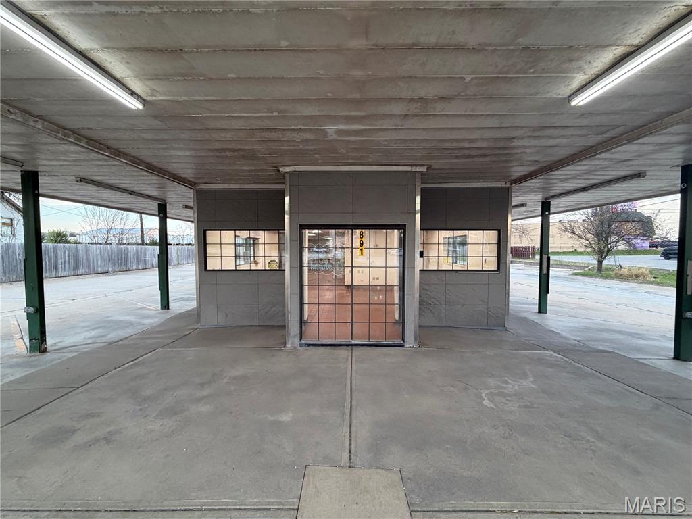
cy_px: 260
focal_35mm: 14
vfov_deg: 85.7
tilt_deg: -1.4
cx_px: 346
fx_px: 280
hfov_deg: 102.1
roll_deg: -0.1
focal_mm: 2.22
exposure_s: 1/120
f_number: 2.2
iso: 160
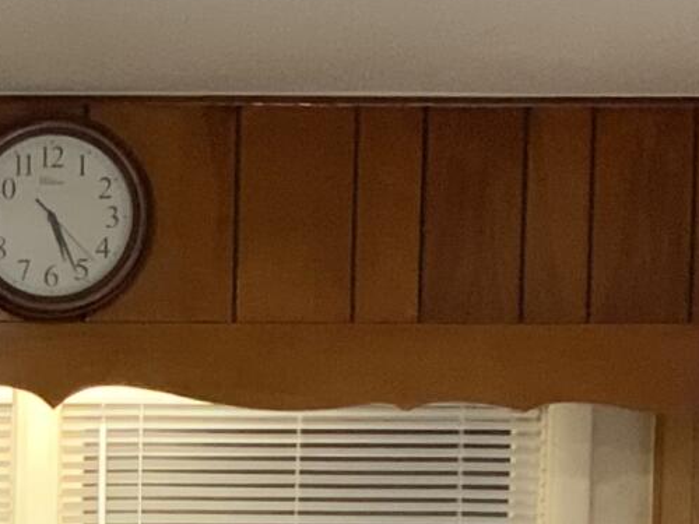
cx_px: -172
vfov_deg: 8.2
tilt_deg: -2.8
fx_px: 3514
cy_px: 925
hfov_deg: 11.1
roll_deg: -0.9
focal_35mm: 174
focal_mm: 3
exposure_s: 1/60
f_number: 1.8
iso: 160
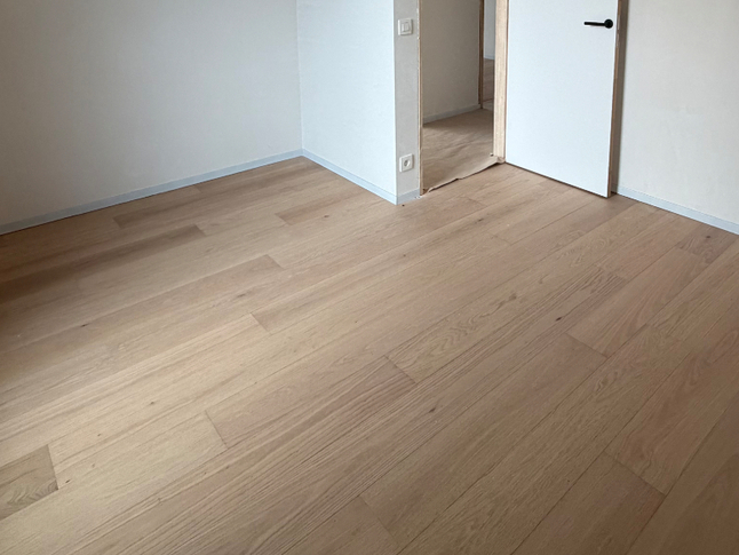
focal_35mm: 26
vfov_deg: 47.5
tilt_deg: -9.3
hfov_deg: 66.5
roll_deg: +0.1
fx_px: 555
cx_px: 452
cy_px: 53
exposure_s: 1/121
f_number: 2.2
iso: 250
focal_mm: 2.22
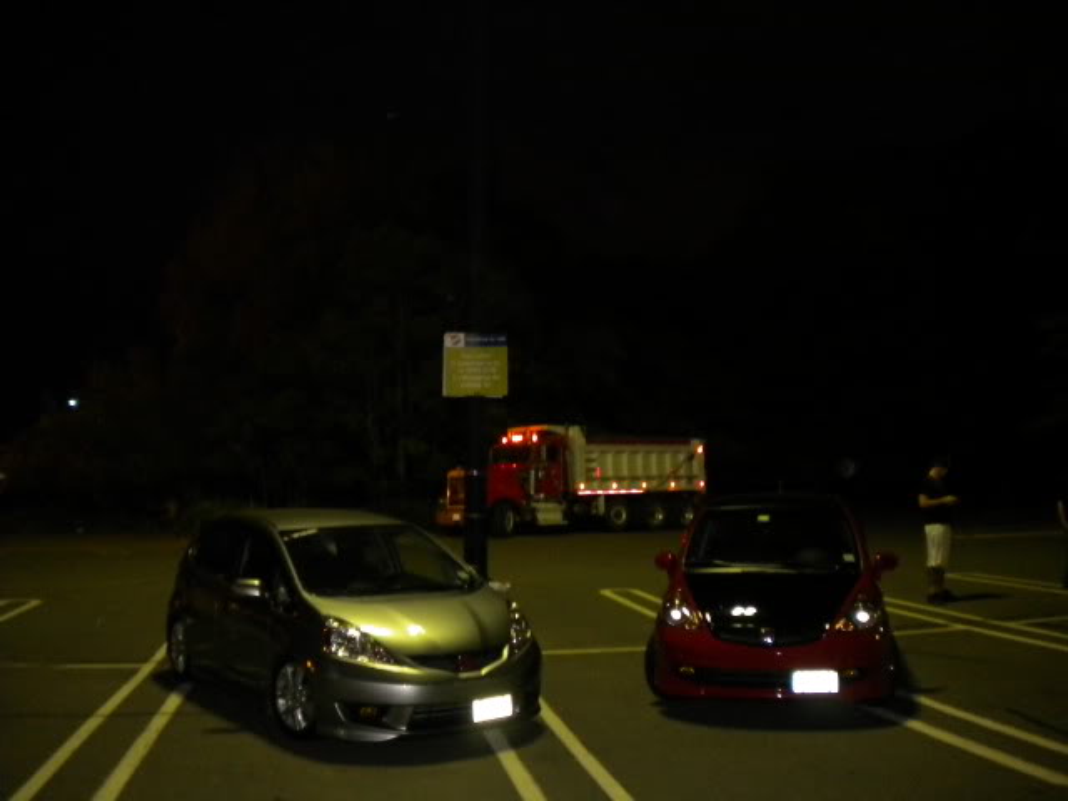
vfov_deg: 40.7
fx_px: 1080
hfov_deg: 52.6
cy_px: 400
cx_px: 534
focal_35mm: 35
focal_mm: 6.3
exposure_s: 1/4
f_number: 3.1
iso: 400
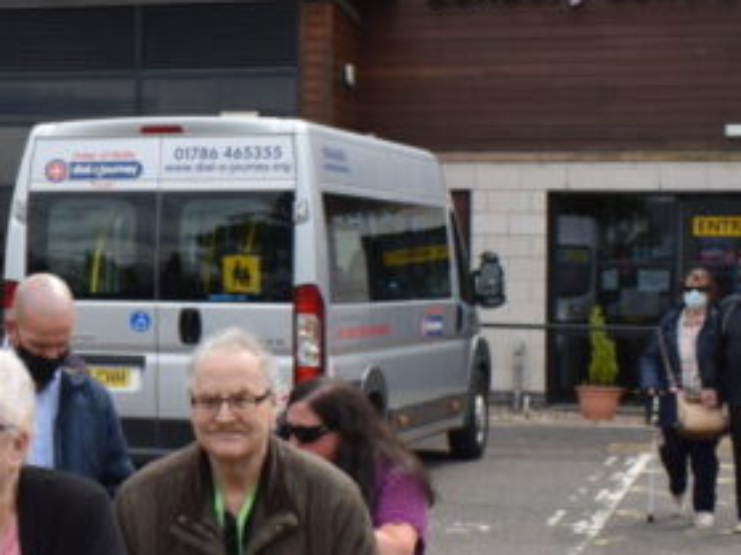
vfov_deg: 13.7
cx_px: -244
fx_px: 2311
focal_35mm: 108
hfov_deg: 17.1
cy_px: 214
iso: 200
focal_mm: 18
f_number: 7.1
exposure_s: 1/400
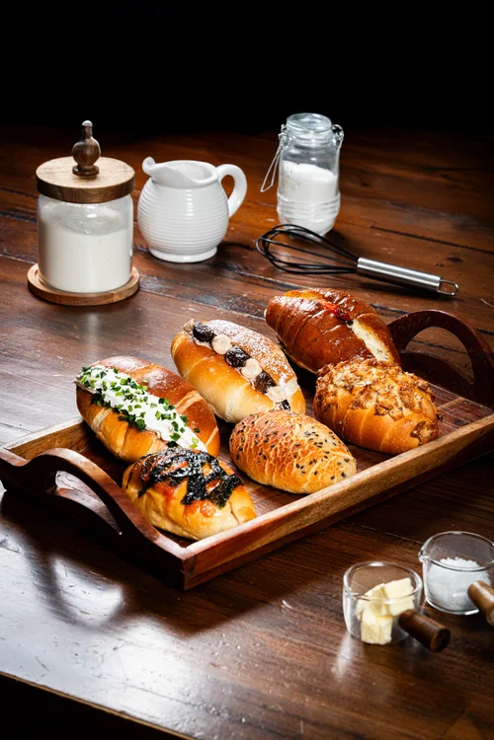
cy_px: 370
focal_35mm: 90
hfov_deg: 15.2
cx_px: 247
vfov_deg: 22.6
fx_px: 1852
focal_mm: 90
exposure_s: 1/100
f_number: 9
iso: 500
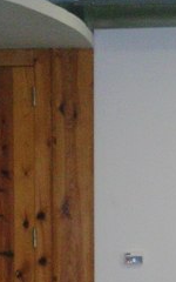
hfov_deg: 4.3
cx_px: -30
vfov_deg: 6.9
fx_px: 2318
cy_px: 328
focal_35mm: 302
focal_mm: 16.7
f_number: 4.1
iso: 154
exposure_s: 1/121
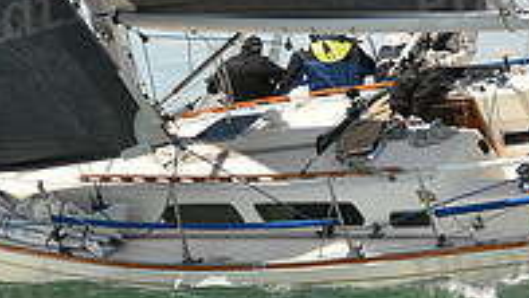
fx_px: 3031
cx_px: 274
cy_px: 138
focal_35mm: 216
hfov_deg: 10.0
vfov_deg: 5.6
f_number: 10
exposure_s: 1/800
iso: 320
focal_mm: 70
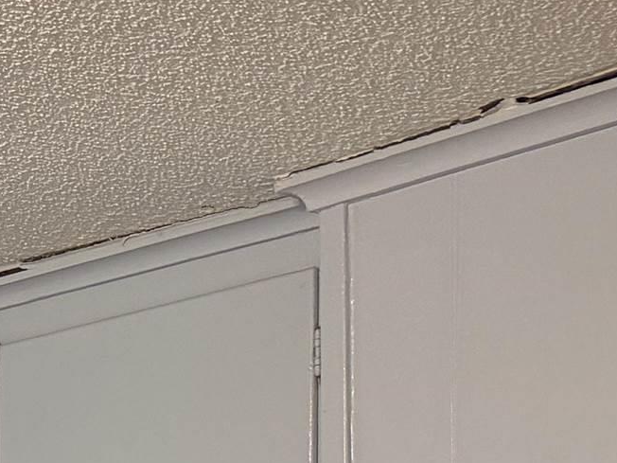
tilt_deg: -1.4
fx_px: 2014
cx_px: -747
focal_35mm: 113
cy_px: 1006
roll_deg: +0.8
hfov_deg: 13.8
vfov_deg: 11.5
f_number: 1.78
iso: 250
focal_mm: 6.76
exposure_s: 1/120
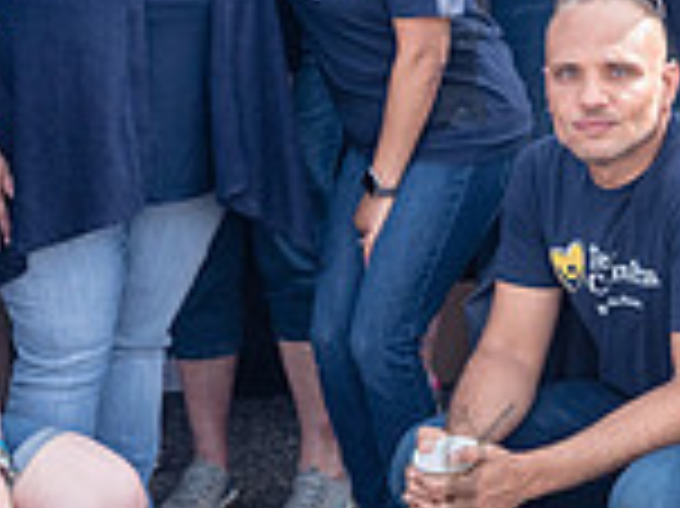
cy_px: -52
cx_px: 430
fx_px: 2866
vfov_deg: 10.0
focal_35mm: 146
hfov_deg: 13.5
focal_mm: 35
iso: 400
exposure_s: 1/800
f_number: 4
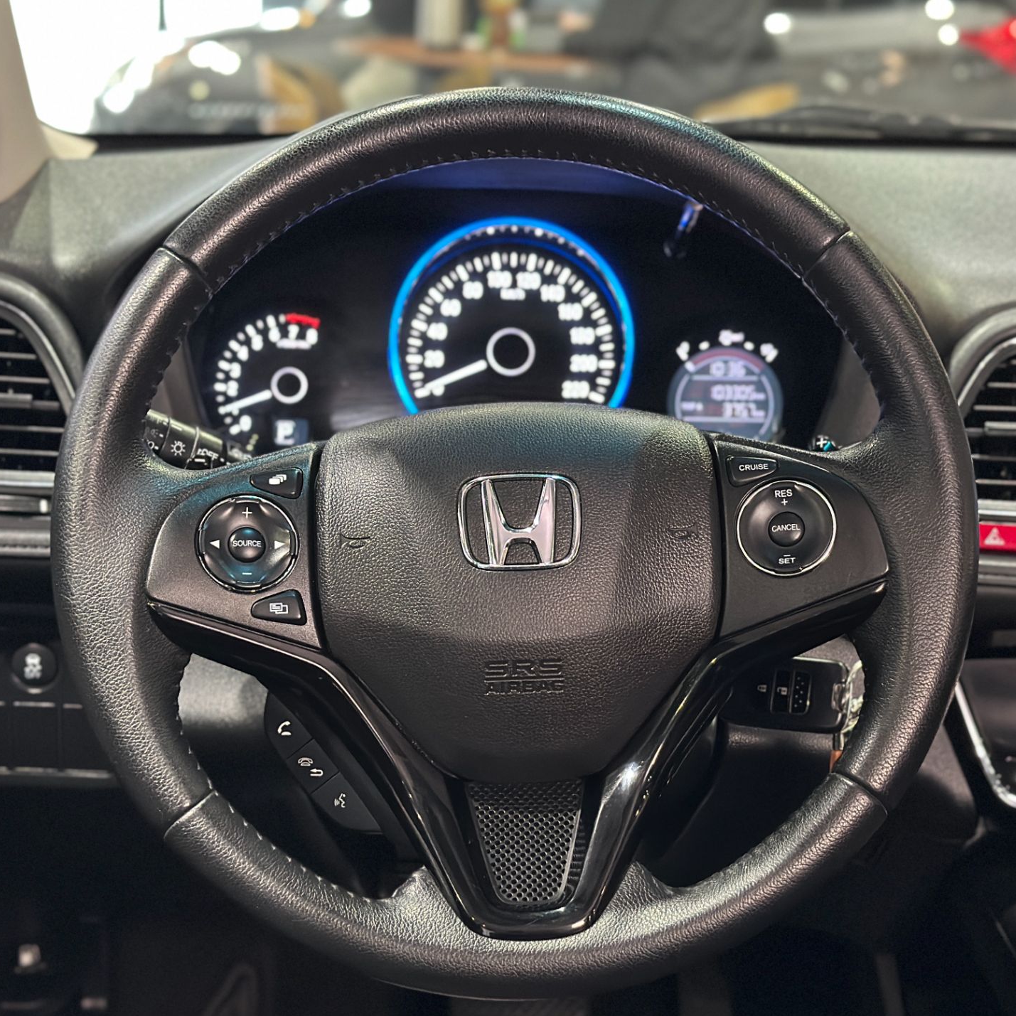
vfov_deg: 30.0
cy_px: 511
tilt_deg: -16.0
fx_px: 1893
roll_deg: -2.5
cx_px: 531
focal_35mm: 57
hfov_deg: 30.0
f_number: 1.78
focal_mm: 6.86
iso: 640
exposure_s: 1/30
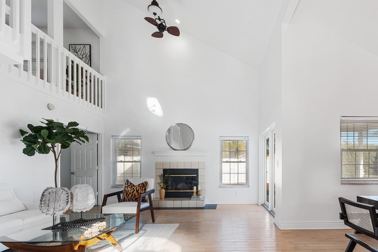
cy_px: 160
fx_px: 197
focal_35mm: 19
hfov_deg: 86.1
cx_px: 233
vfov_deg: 64.1
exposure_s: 1/6
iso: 160
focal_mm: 14.6
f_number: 7.1
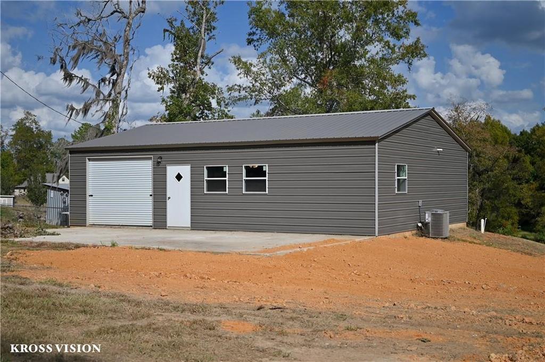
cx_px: 272
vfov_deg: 26.9
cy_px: 181
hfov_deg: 39.6
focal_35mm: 50
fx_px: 756
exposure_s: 1/1250
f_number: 6.3
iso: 100
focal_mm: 50
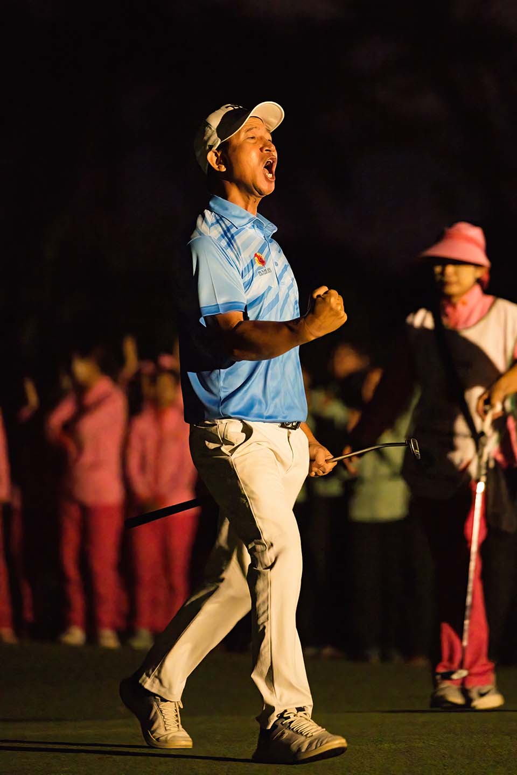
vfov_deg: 10.3
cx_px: 258
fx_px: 4308
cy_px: 388
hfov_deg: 6.9
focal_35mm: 200
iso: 25600
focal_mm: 200
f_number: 2.8
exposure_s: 1/200
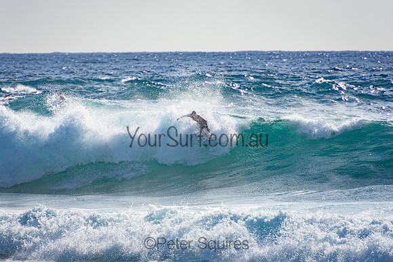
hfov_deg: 3.4
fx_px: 6551
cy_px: 131
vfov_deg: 2.3
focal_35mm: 600
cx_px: 196
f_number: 5.6
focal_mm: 400
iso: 220
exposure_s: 1/2000
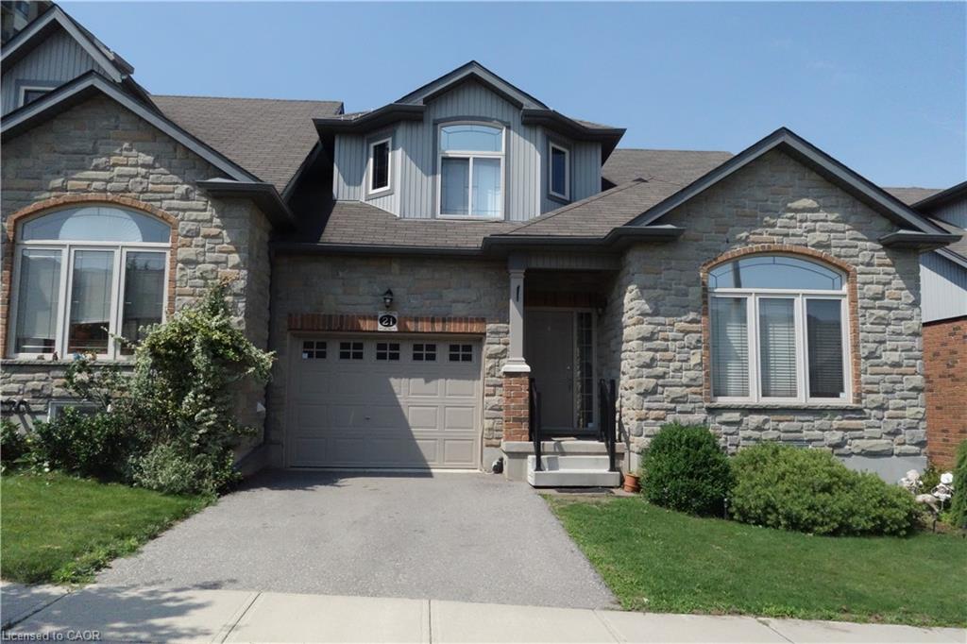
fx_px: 752
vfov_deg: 46.4
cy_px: 322
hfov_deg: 65.5
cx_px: 484
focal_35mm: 28
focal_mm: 10.4
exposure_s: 1/1600
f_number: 11
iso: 1600
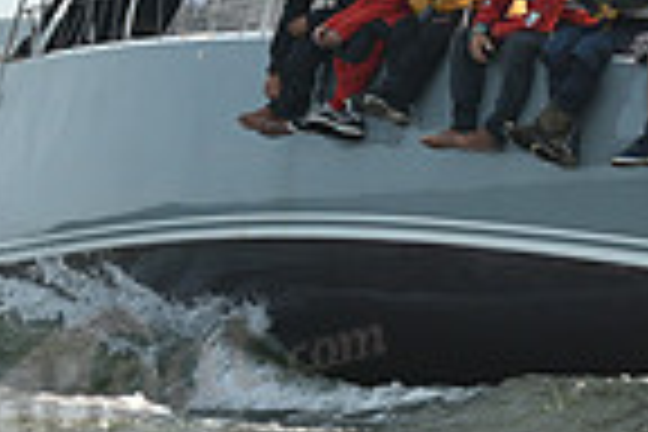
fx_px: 6893
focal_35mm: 383
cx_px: 621
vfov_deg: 3.6
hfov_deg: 5.4
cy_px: 106
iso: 250
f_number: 7.1
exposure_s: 1/800
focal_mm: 95
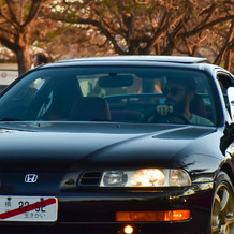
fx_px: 2348
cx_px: 102
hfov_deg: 5.7
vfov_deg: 5.7
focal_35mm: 307
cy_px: 135
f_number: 5.6
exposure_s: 1/500
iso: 800
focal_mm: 105
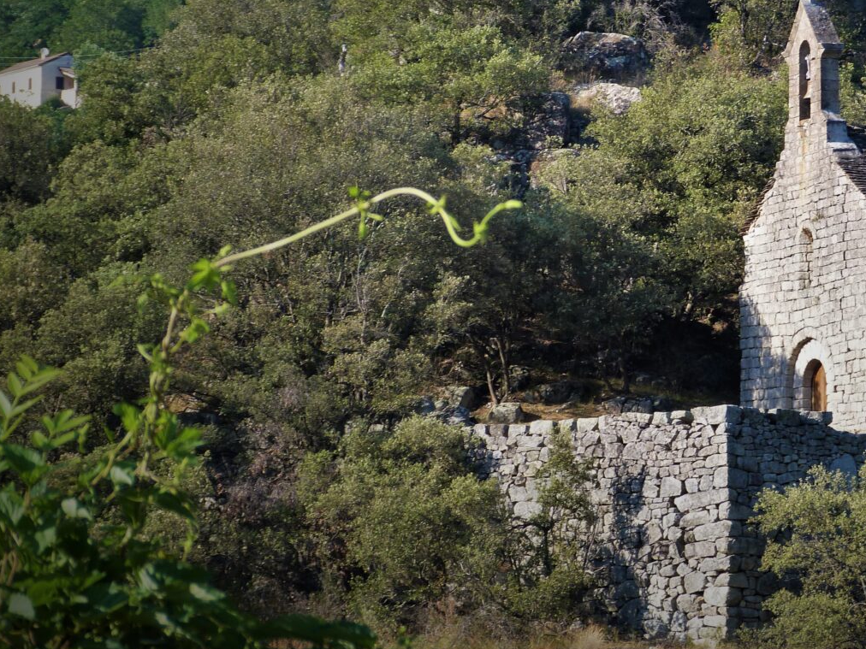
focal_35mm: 214
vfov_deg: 6.9
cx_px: 649
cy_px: 176
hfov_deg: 9.2
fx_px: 5354
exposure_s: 1/160
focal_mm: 25.4
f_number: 4
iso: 80
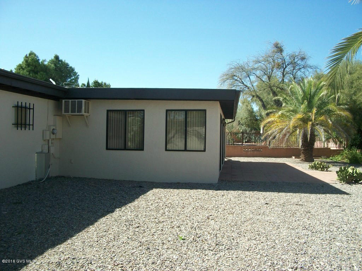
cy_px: 136
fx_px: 335
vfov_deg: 44.2
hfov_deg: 56.8
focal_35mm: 32
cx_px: 181
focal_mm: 5.7
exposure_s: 1/200
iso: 80
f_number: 5.5
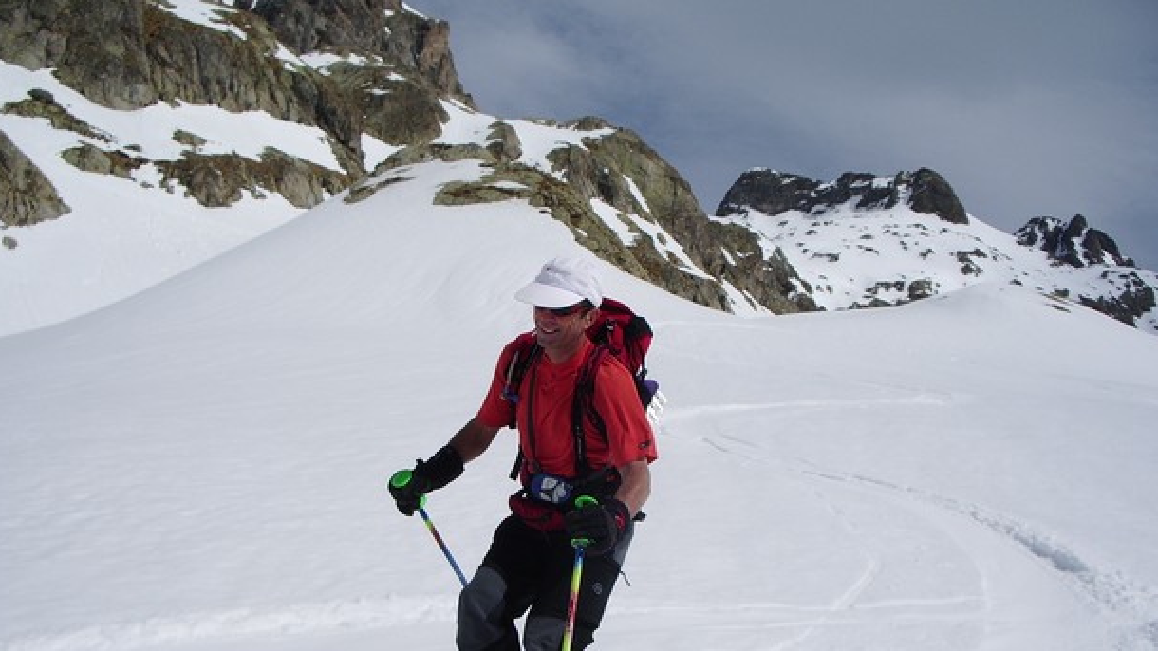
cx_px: 556
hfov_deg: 50.5
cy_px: 440
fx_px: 1228
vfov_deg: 29.5
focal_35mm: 40
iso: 50
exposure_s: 1/2000
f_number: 4.3
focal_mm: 5.8
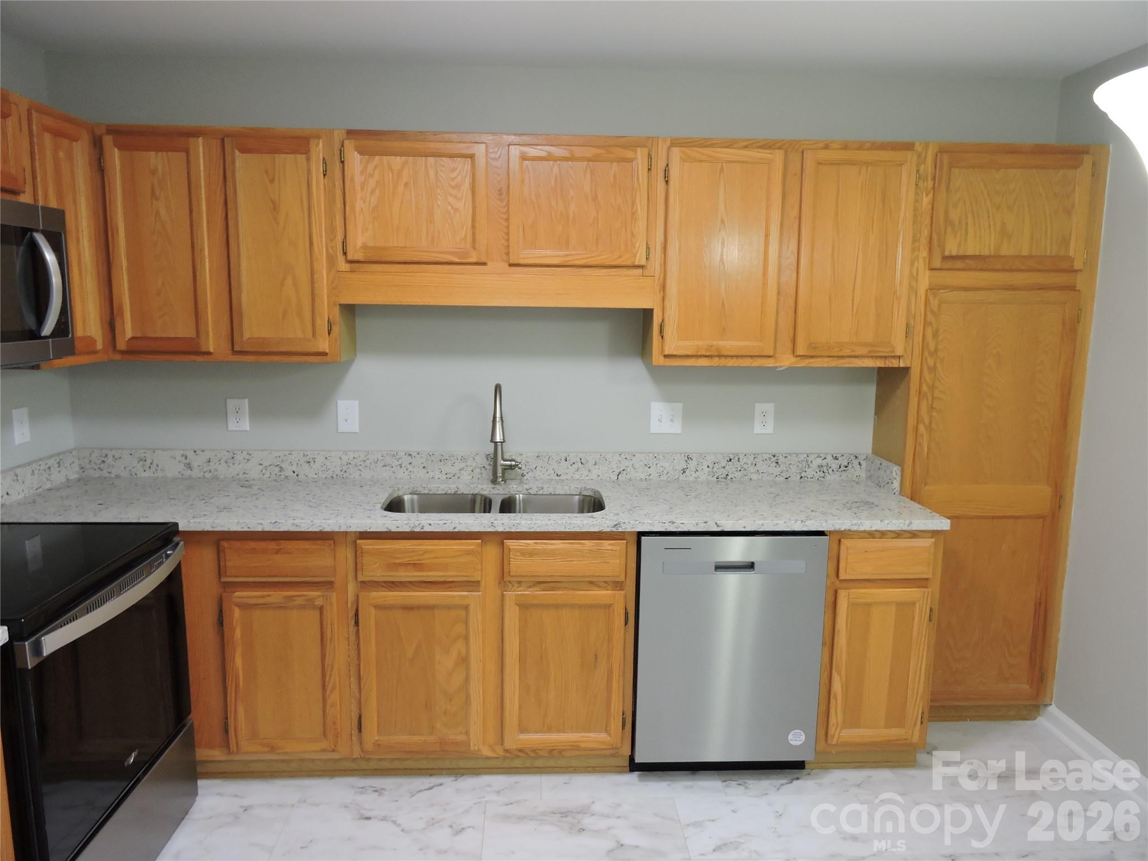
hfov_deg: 71.6
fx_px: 796
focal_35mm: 24
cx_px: 574
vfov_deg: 56.8
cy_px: 430
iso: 280
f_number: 3.3
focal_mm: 4.3
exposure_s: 1/30
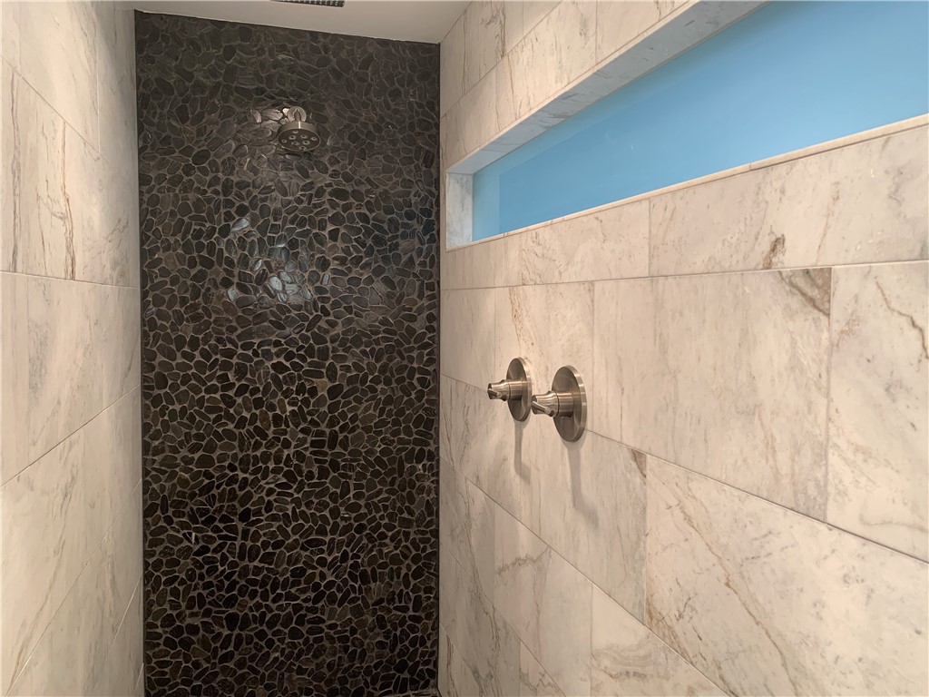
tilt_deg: -2.7
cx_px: 464
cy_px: 348
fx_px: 698
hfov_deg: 67.3
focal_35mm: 26
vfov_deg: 53.1
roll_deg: -0.5
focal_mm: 4.25
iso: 64
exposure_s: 1/60
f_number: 1.8
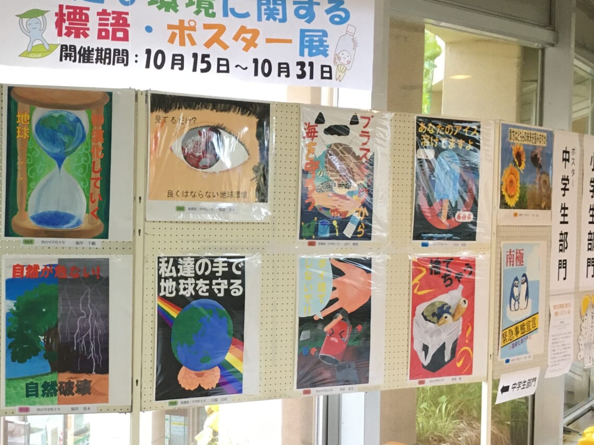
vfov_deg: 28.0
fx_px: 892
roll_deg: -0.4
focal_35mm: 52
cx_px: 126
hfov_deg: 35.7
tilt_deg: -1.9
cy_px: 244
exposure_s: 1/30
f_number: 2.2
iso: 125
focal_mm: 4.15
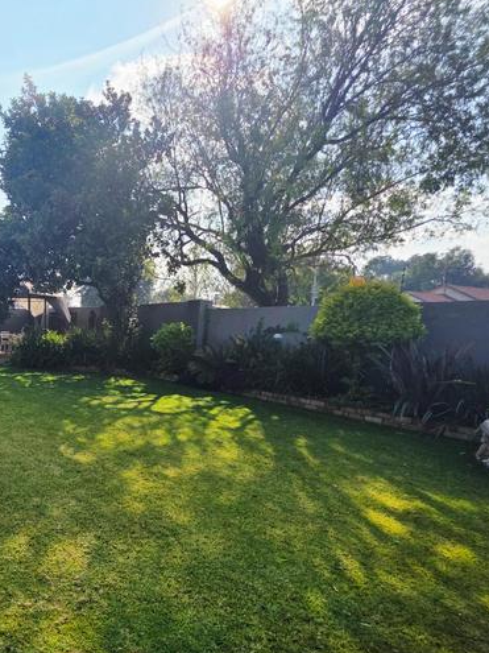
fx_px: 396
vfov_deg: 78.2
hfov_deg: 57.0
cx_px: 75
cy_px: 387
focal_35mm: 21
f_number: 1.9
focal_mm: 2.2
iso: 40
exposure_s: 1/2500
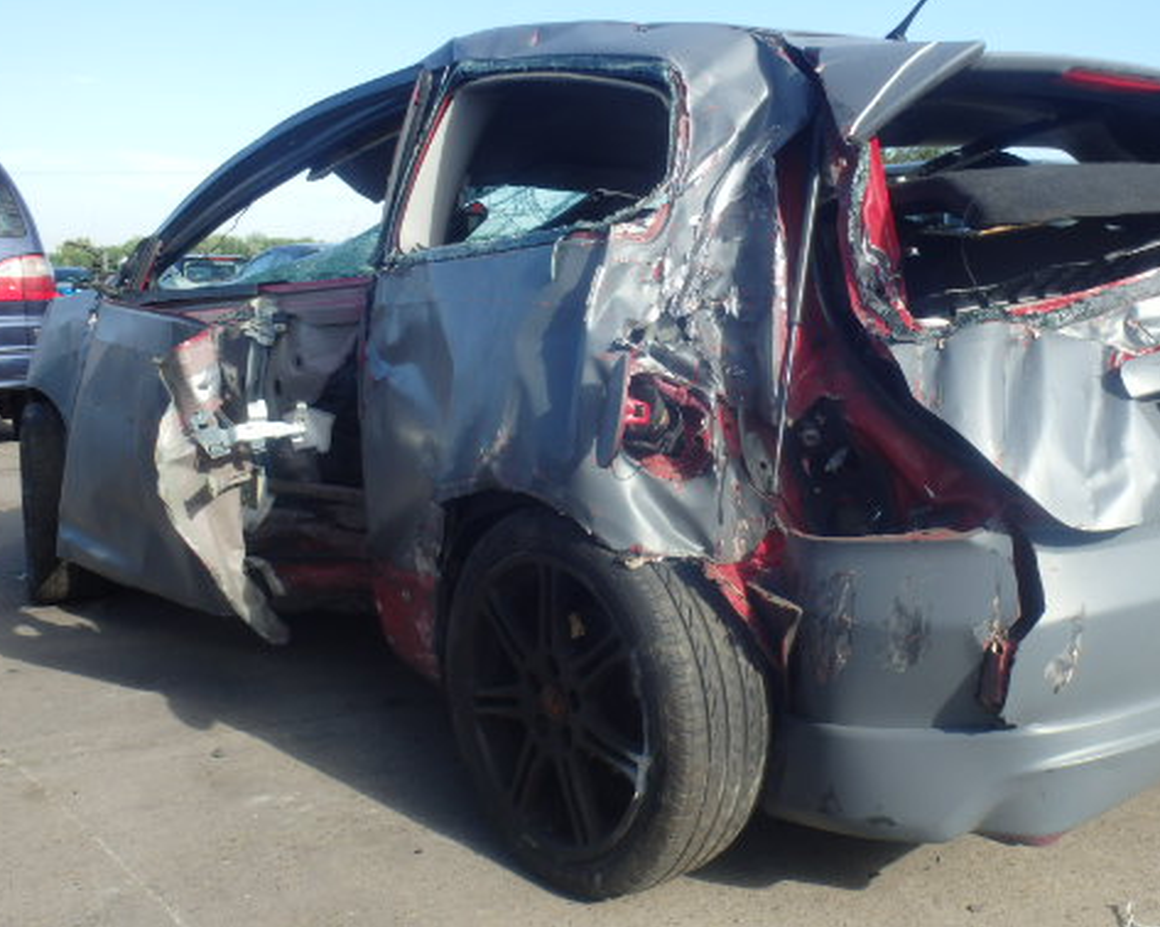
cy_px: 419
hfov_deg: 48.7
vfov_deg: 40.1
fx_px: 1270
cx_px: 709
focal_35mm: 37
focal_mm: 5
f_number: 3.9
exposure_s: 1/400
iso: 125
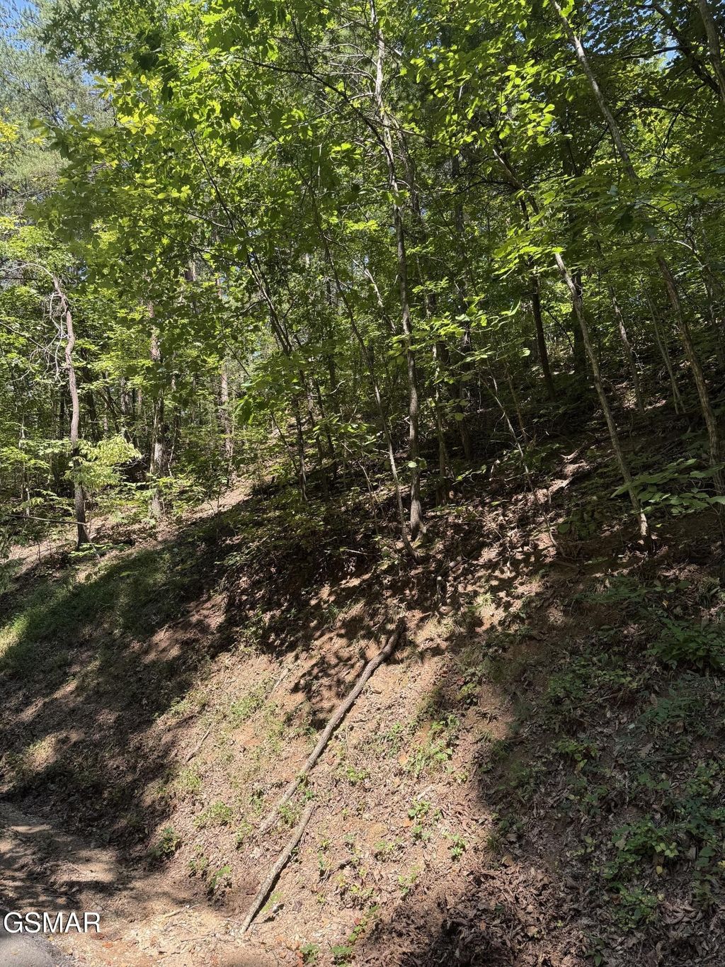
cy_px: 484
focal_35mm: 24
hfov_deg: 56.8
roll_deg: -3.0
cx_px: 362
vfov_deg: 71.6
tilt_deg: +9.6
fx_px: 670
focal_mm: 6.76
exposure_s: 1/577
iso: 80
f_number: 1.78
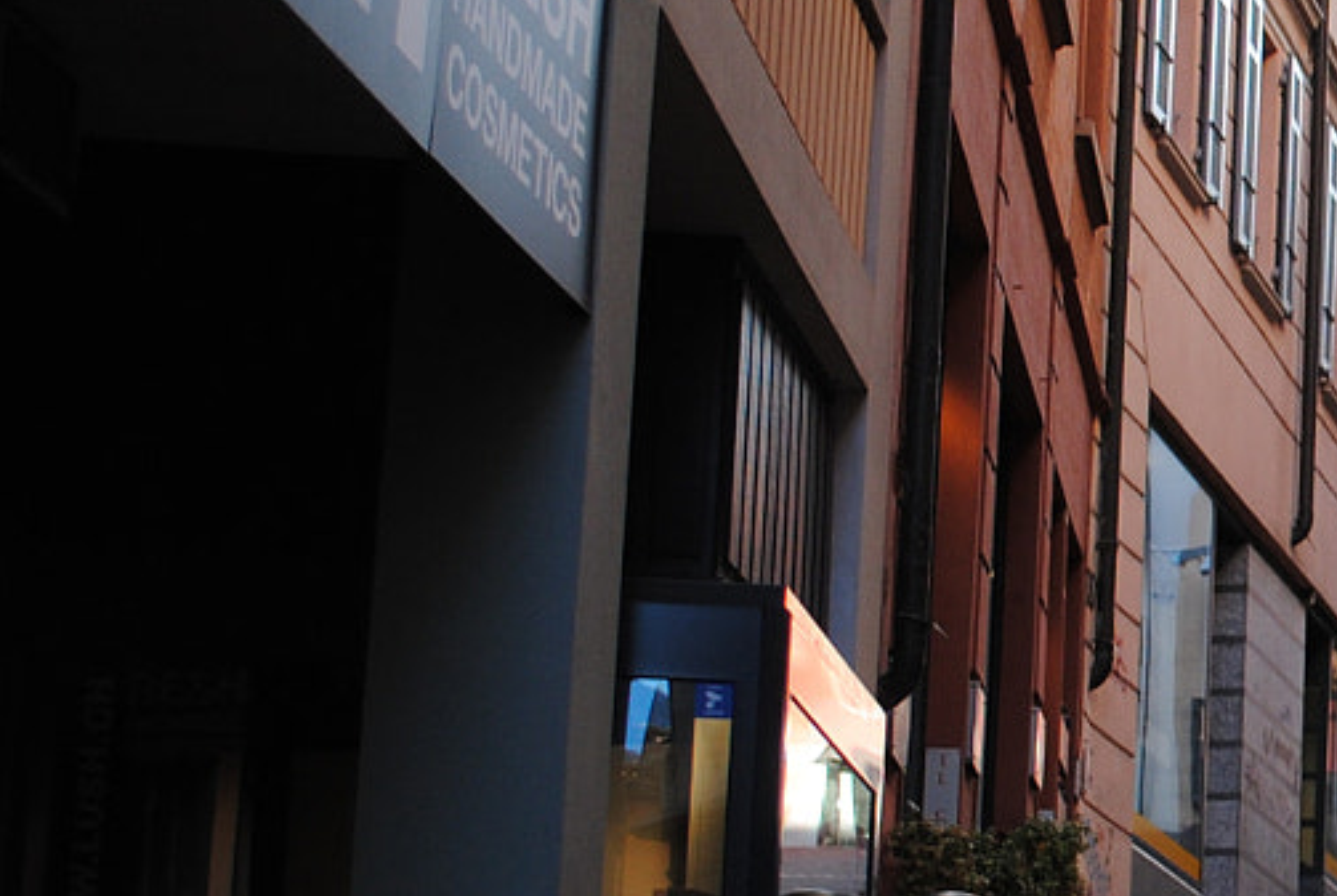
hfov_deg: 15.5
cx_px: 1885
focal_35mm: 124
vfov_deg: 11.1
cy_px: 597
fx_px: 4612
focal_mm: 26
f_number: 4.5
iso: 200
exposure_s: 1/160
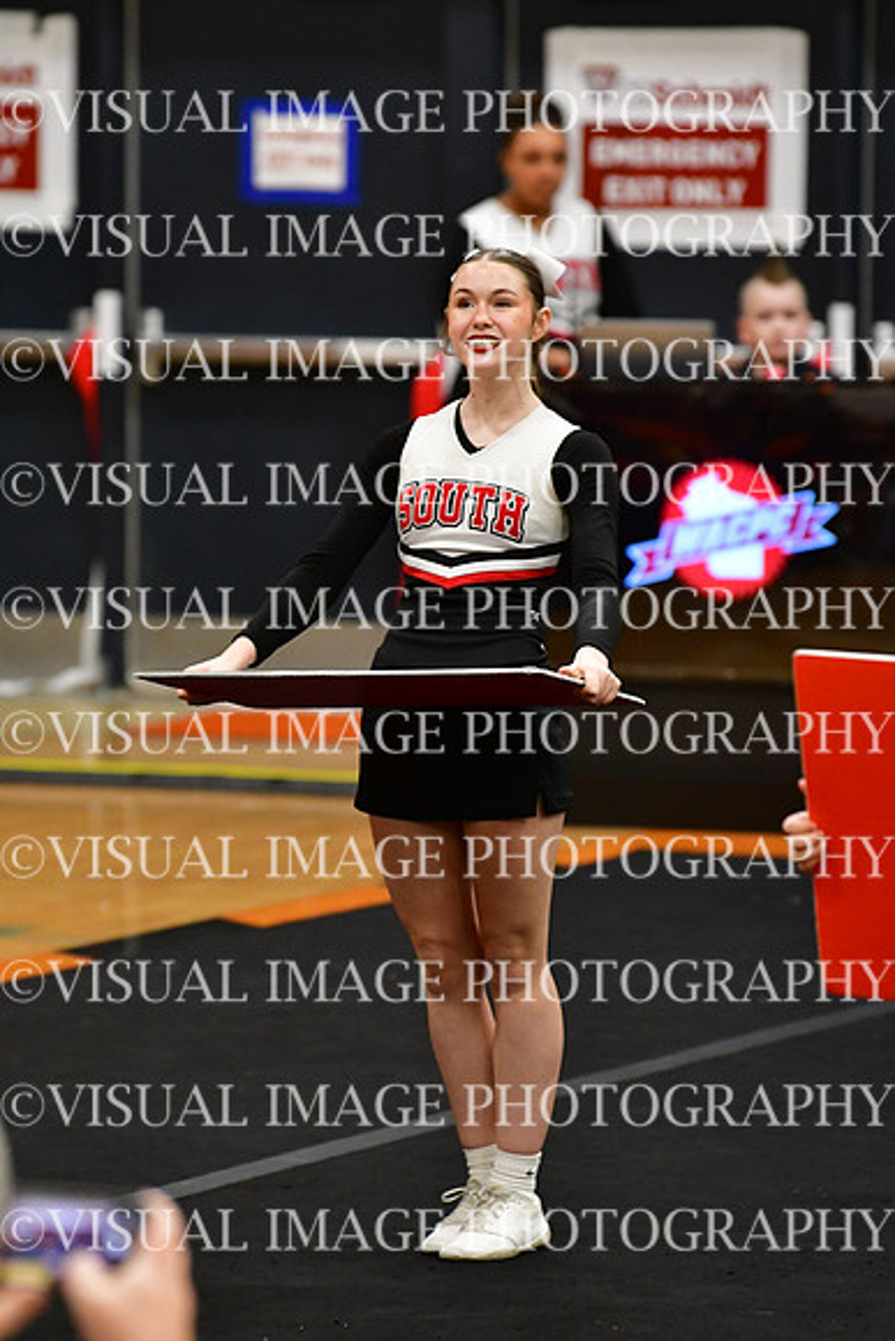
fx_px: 11180
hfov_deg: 4.6
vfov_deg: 6.9
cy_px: 670
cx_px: 448
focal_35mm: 300
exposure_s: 1/500
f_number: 3.5
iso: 4000
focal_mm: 200
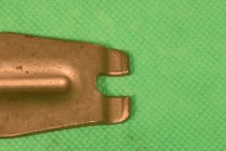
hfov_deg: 10.4
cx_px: 9
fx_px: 1237
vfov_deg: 7.0
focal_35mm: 197
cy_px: 71
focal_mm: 55
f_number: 20
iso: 1600
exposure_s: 1/100
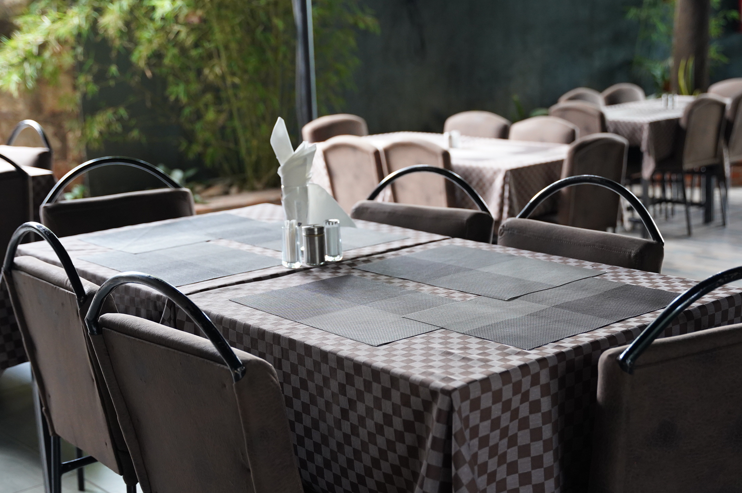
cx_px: 380
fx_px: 1123
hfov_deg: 36.6
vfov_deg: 24.8
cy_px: 253
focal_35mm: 55
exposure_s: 1/160
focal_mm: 39.4
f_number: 2.8
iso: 2500
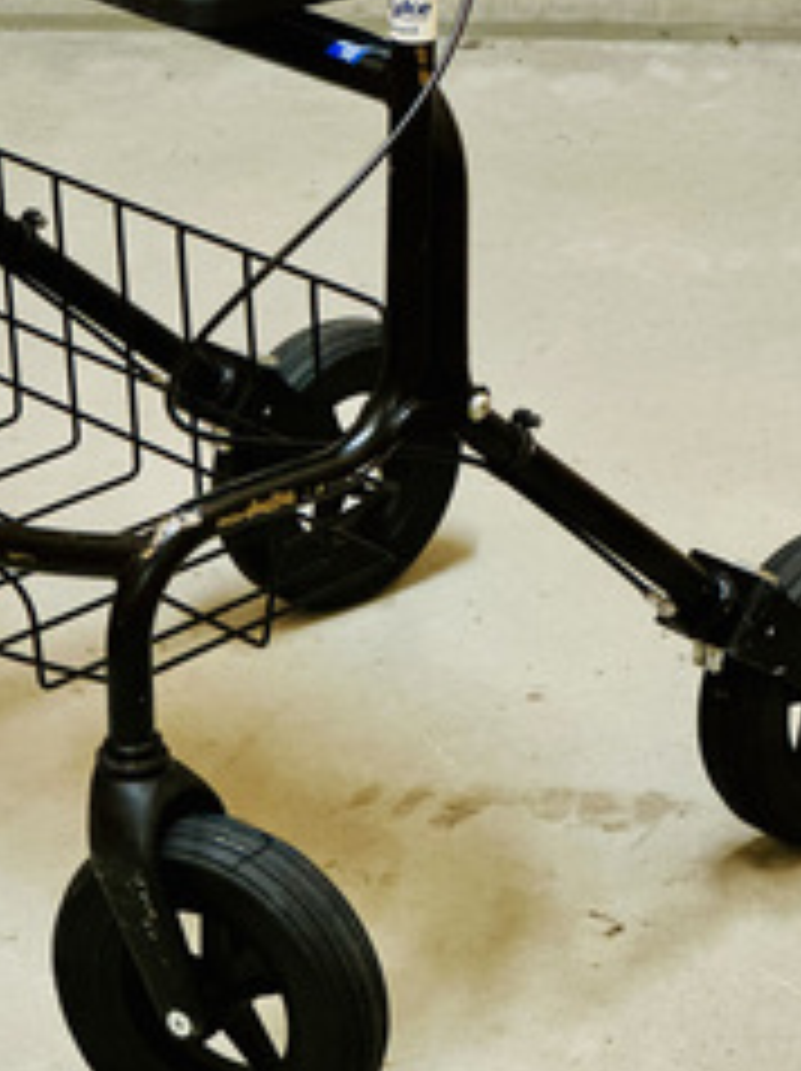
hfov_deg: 9.1
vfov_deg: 12.2
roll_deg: +1.0
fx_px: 5007
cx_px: 254
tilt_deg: -19.3
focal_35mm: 162
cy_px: 184
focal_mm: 9
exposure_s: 1/33
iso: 320
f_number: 2.8
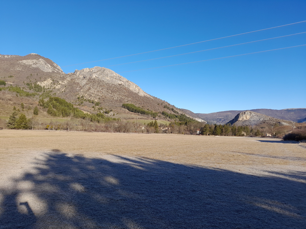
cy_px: 114
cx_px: 153
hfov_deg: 69.4
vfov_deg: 54.9
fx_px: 221
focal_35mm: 25
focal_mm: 4.6
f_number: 2
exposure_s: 1/472
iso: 20
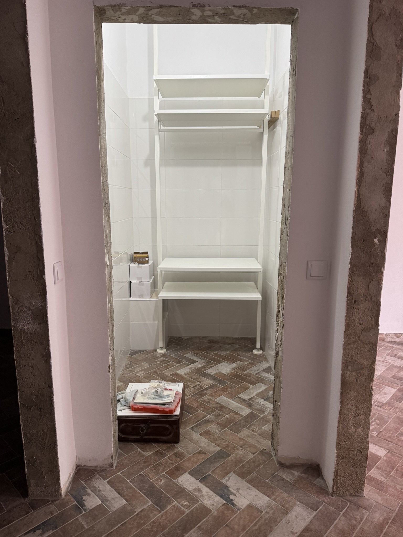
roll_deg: -0.2
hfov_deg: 56.8
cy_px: 268
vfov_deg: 71.6
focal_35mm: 24
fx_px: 373
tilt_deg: -10.6
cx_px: 202
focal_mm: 6.76
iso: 200
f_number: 1.78
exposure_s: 1/50
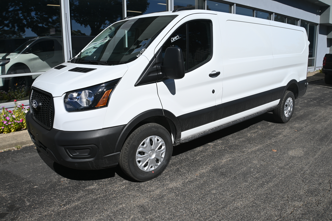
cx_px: 166
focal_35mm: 46
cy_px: 110
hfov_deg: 43.0
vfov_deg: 29.4
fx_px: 422
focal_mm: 30.5
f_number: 9
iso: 100
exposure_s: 1/640
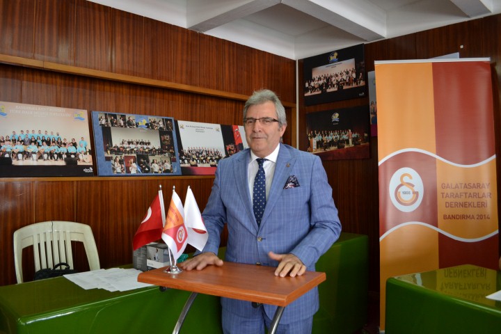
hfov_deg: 67.4
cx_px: 250
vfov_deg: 47.9
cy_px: 167
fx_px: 376
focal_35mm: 27
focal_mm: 18
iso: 720
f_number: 3.5
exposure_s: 1/15
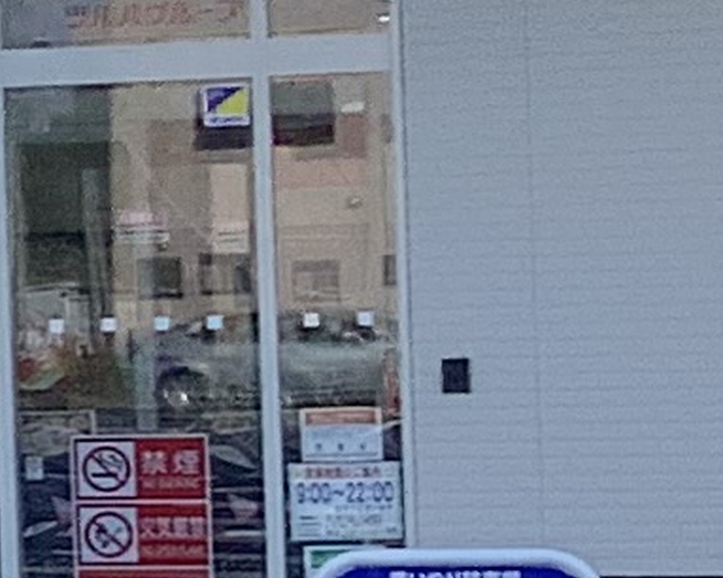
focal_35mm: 258
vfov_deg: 6.0
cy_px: 240
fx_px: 5518
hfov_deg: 6.7
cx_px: -1612
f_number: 2.4
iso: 25
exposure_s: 1/858
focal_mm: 3.3
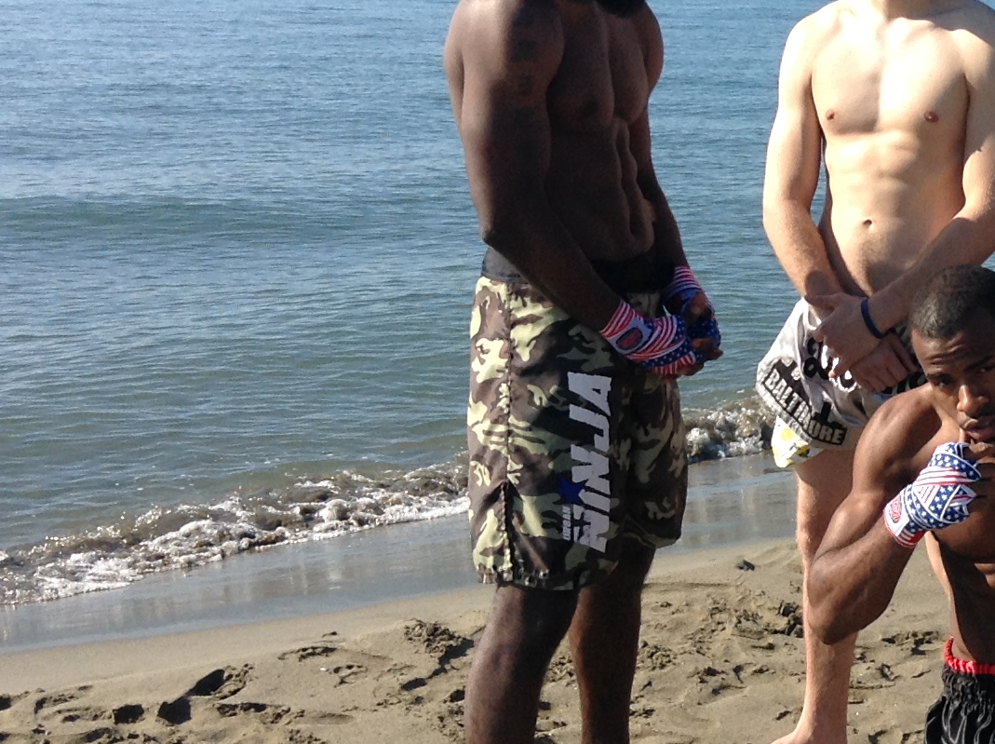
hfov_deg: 23.3
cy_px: 234
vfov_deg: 18.3
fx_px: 2297
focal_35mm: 80
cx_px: 1033
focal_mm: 3.3
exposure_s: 1/1034
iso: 25
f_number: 2.4
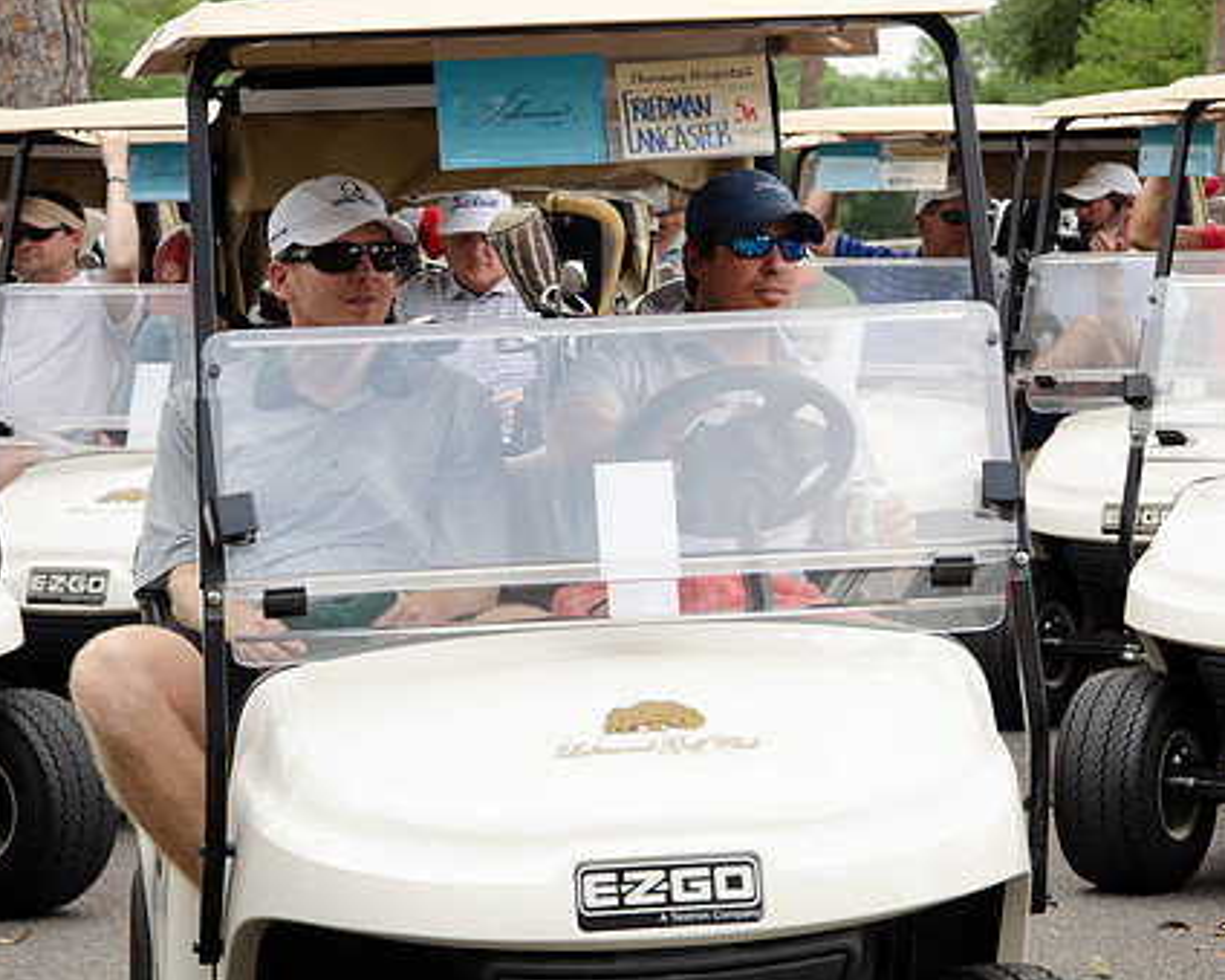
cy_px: 454
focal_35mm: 144
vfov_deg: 10.7
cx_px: 714
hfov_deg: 13.4
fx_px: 5220
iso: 400
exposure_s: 1/500
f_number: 7.1
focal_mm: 75
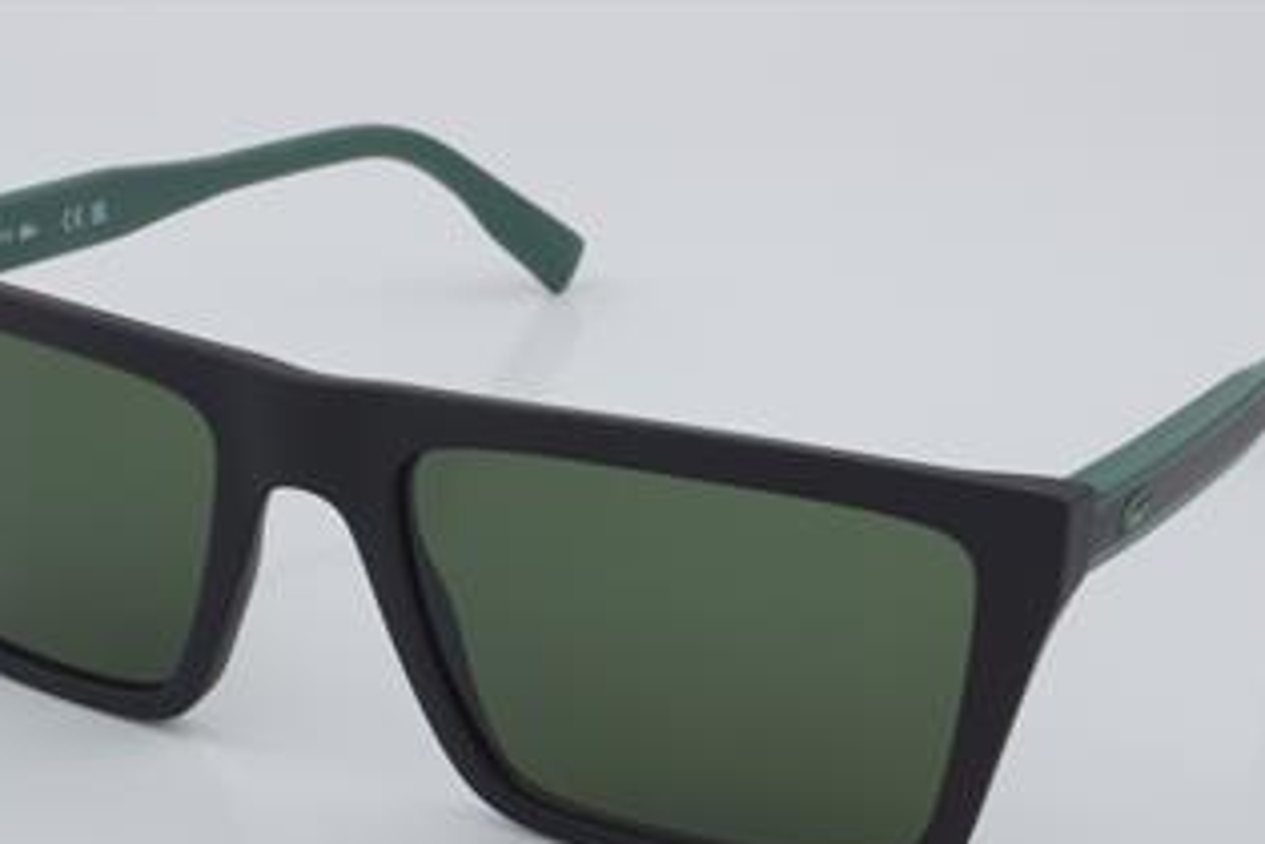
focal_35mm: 86
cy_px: 522
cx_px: 574
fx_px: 3009
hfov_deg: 23.7
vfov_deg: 15.9
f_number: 32
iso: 100
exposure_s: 1/4
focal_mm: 45
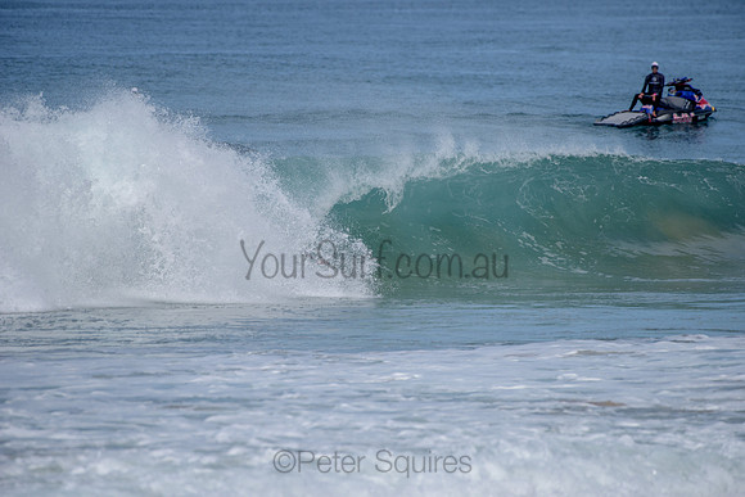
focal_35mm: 500
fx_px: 10349
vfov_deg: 2.8
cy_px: 248
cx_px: 372
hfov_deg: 4.1
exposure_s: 1/2500
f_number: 6.3
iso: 250
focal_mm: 500
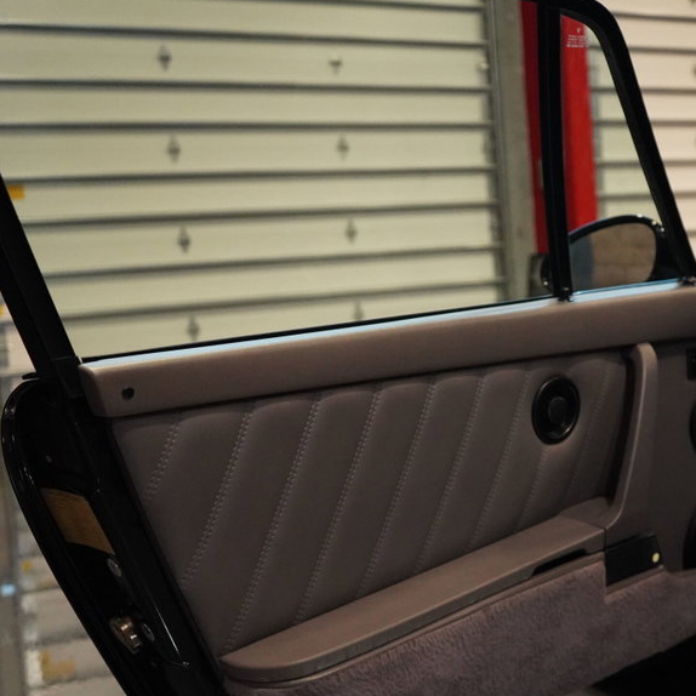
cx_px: 492
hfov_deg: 37.7
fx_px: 1001
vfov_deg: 38.3
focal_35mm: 44
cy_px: 379
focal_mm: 29
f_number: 3.5
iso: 10000
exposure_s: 1/160
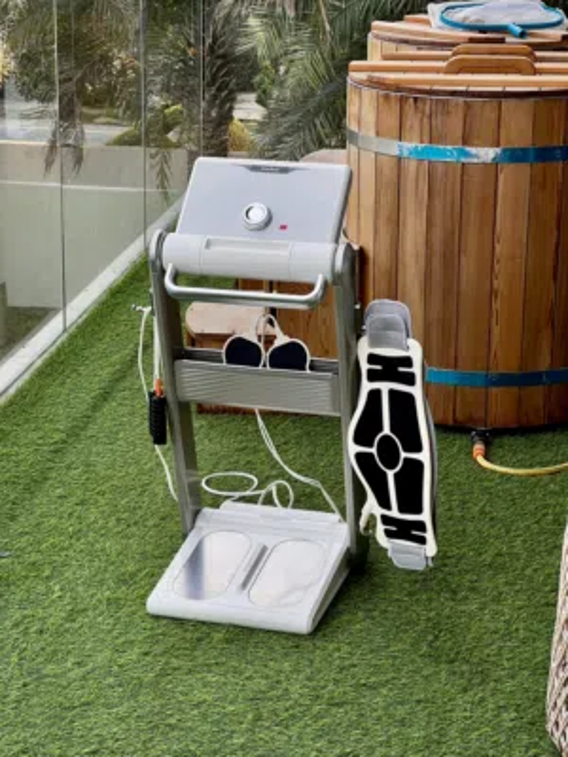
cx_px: 284
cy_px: 378
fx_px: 1685
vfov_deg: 25.3
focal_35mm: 77
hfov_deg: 19.1
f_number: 2.8
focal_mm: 9
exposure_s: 1/103
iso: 32
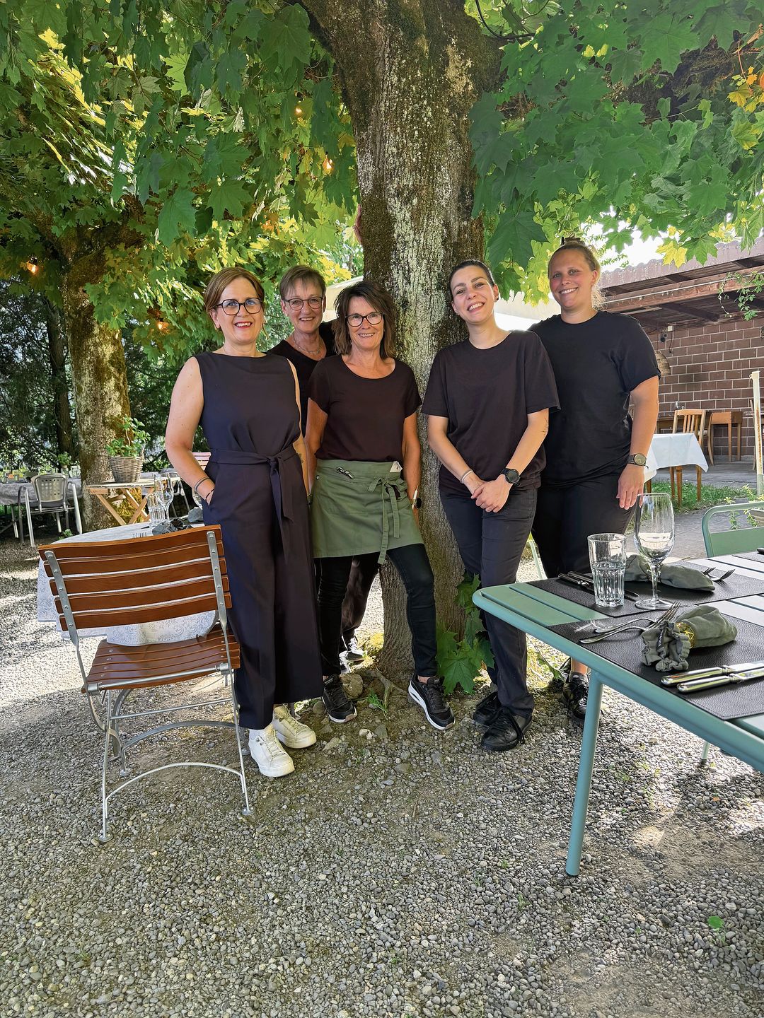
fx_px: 706
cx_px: 382
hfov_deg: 56.8
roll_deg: +2.2
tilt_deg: -6.9
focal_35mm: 24
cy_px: 509
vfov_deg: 71.6
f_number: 1.78
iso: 80
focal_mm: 6.76
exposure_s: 1/138
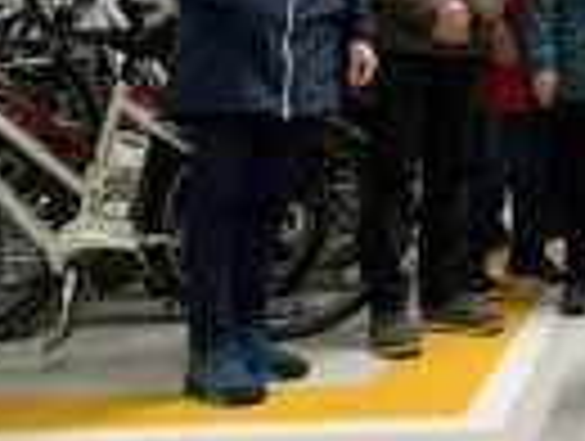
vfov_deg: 20.1
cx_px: 752
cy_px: -43
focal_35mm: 70
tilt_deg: +5.0
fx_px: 1185
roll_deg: +1.8
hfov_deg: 24.4
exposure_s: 1/60
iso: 250
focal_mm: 4.25
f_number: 1.8
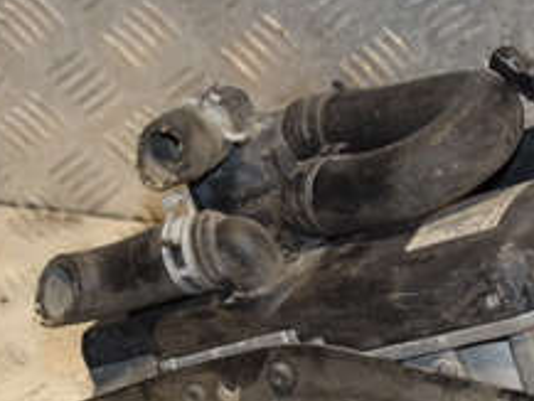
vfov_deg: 12.3
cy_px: 413
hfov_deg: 16.5
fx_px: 1837
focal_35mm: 119
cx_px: 320
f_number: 5.6
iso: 800
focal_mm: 28
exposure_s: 1/200
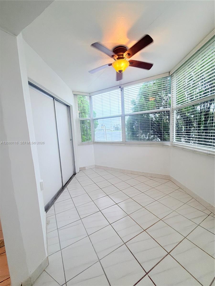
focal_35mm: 14
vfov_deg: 102.1
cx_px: 108
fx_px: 116
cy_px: 143
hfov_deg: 85.7
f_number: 2.2
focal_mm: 2.22
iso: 125
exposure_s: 1/120
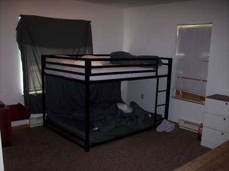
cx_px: 114
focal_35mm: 36
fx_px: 238
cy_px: 86
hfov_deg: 51.4
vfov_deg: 39.7
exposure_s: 1/64
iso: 80
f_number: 2.7
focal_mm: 6
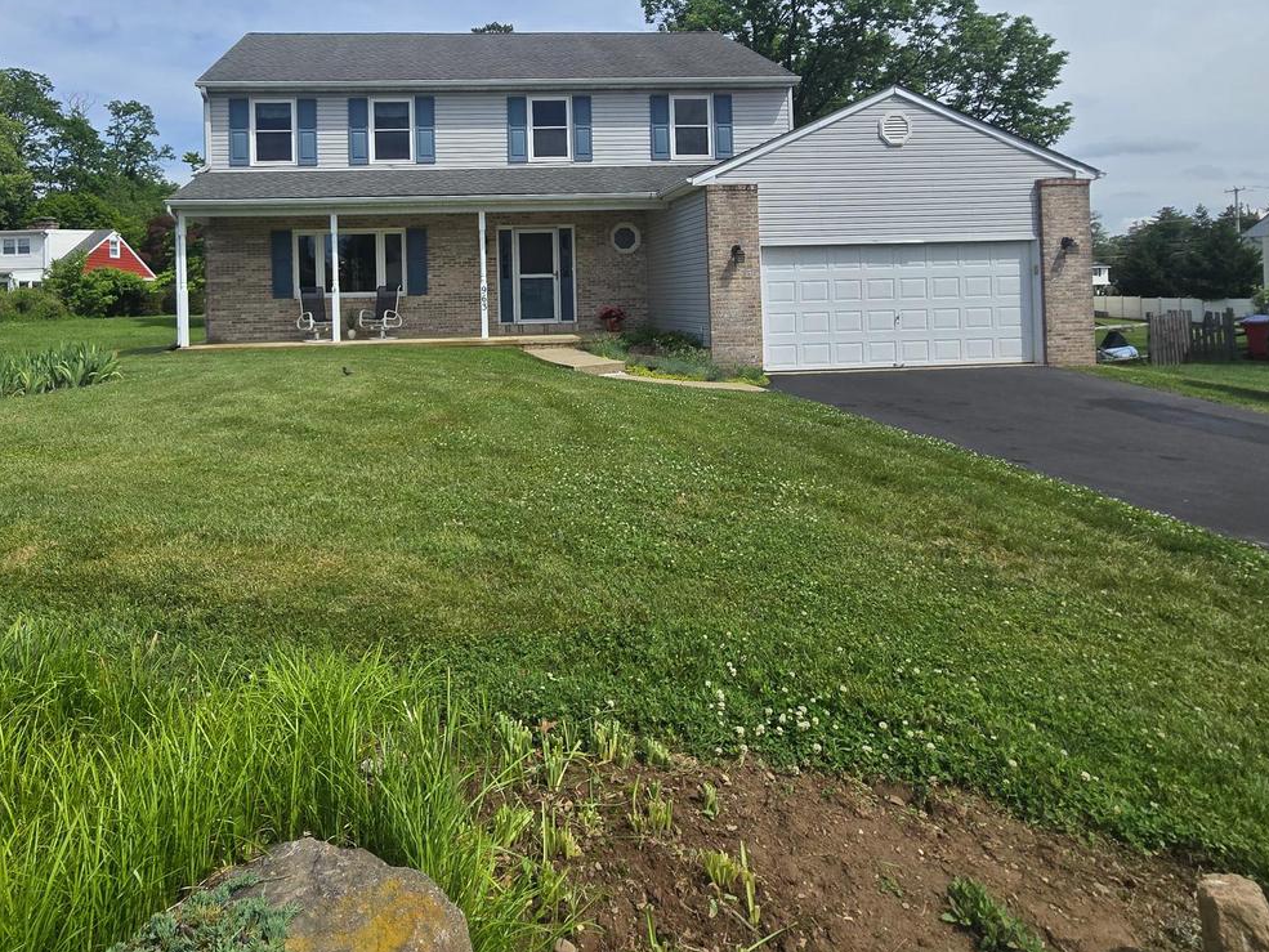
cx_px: 491
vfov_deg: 66.2
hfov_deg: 83.3
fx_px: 697
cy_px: 294
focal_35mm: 19
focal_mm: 2.2
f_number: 2.2
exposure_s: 1/3778
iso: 50
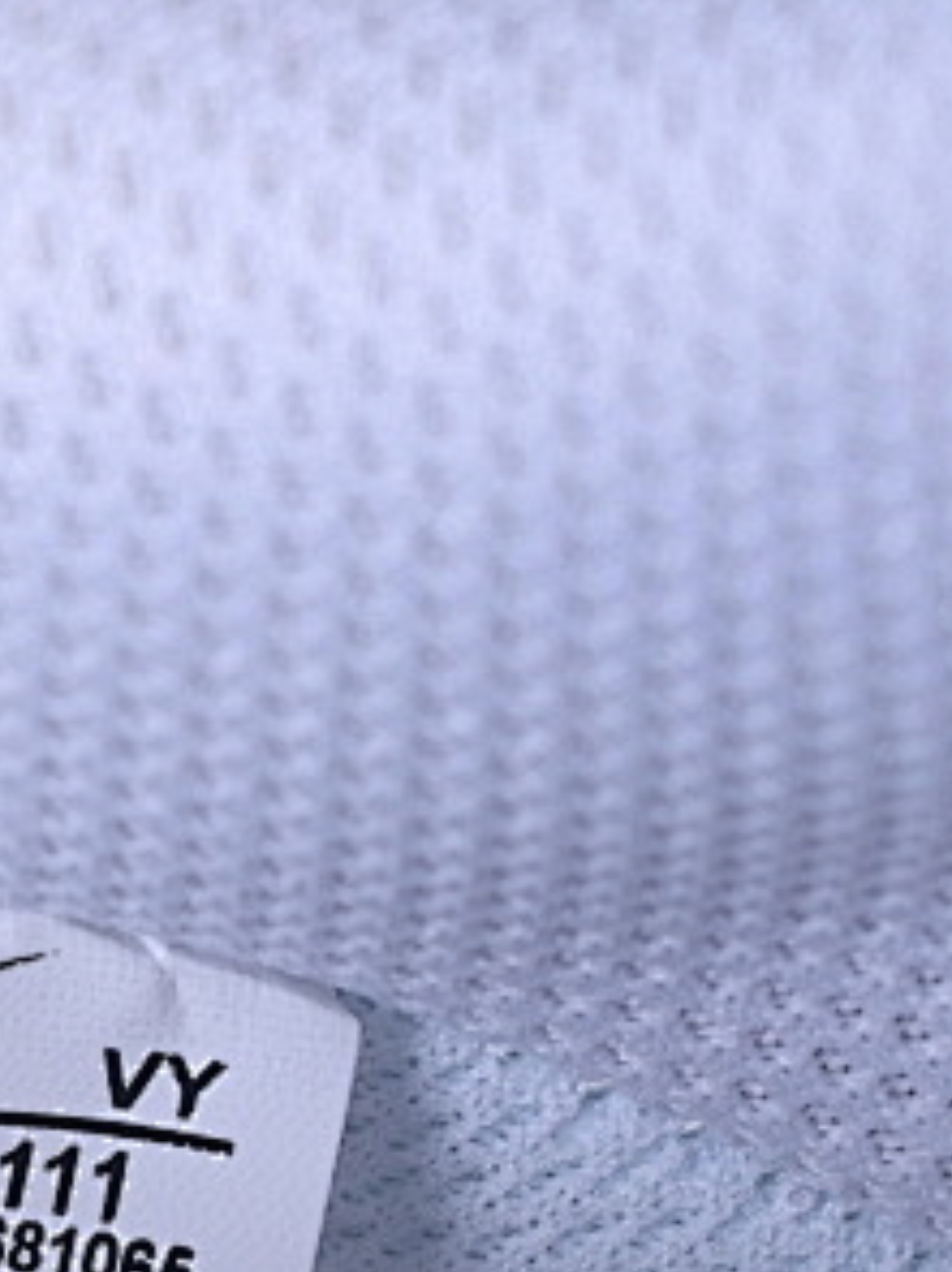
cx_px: -181
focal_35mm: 264
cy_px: 1466
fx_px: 9688
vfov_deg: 7.5
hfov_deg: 5.6
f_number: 7.1
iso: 160
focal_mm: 50
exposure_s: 1/80
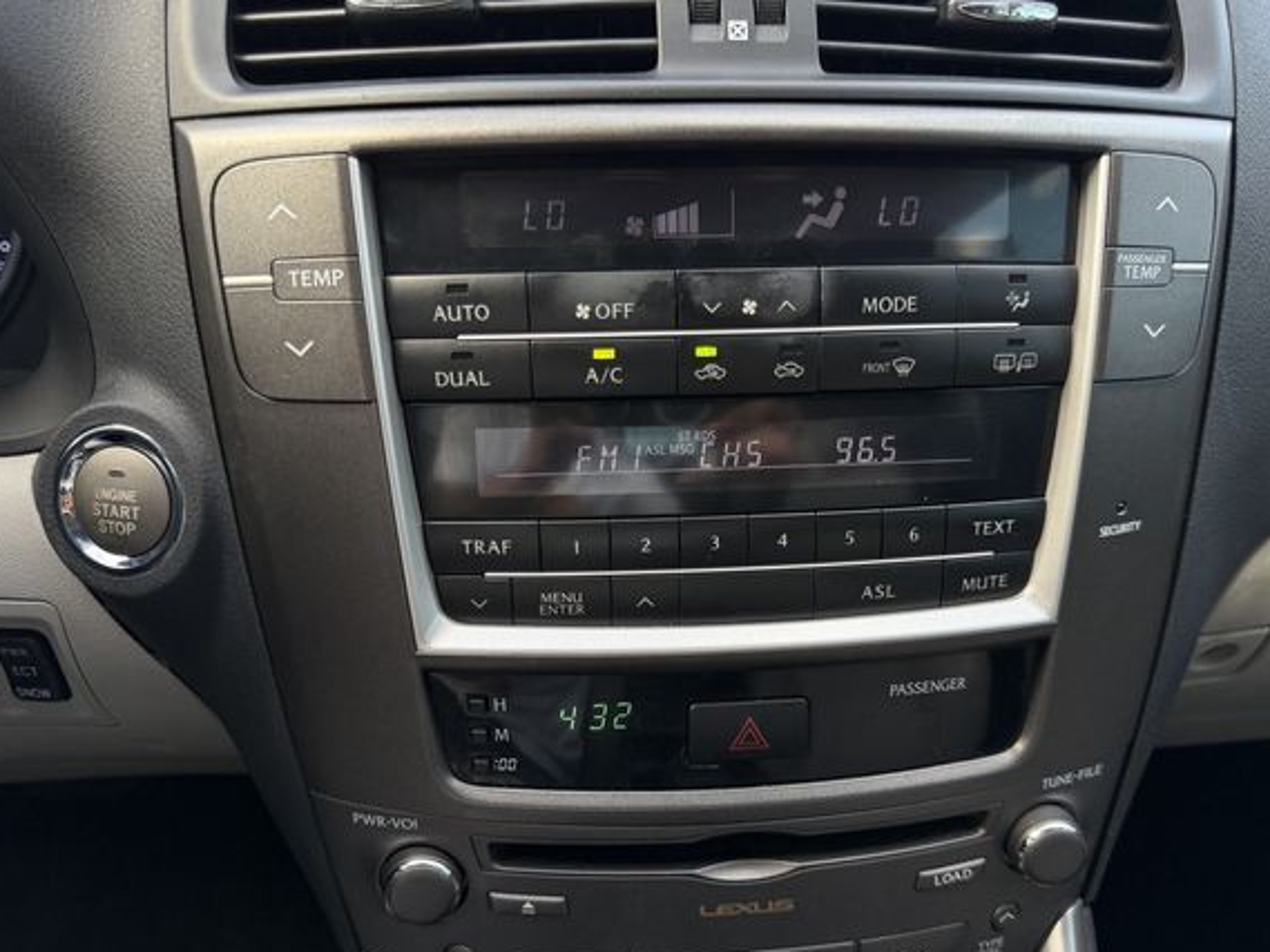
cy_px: 533
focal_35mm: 27
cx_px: 665
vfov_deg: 51.3
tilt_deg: -30.9
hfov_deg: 65.3
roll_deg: +0.2
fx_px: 991
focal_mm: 6.76
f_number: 1.78
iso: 160
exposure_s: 1/222
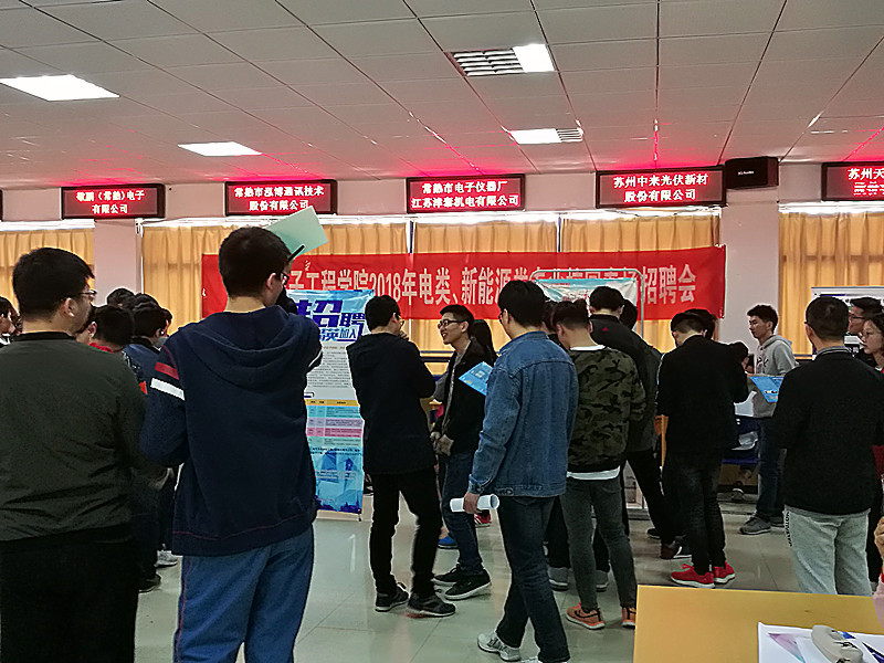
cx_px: 442
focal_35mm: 36
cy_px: 332
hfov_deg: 51.4
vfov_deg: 39.7
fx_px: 919
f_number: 2.2
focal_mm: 4.5
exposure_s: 1/25
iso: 320
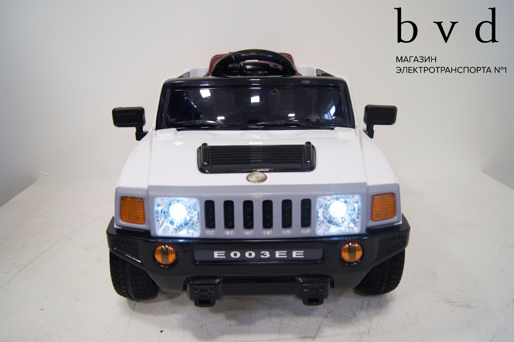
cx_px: 257
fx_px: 428
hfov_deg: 62.0
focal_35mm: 30
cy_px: 171
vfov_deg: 43.5
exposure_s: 1/40
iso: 400
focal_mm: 20
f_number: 3.5
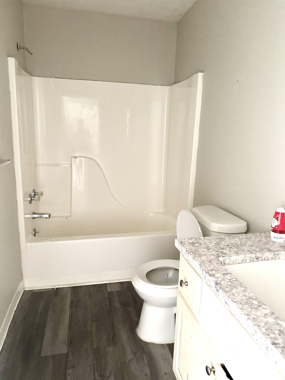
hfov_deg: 56.8
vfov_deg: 71.6
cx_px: 142
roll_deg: -2.0
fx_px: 263
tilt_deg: -9.9
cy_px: 190
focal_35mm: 24
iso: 1000
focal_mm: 6.76
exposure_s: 1/40
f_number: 1.78
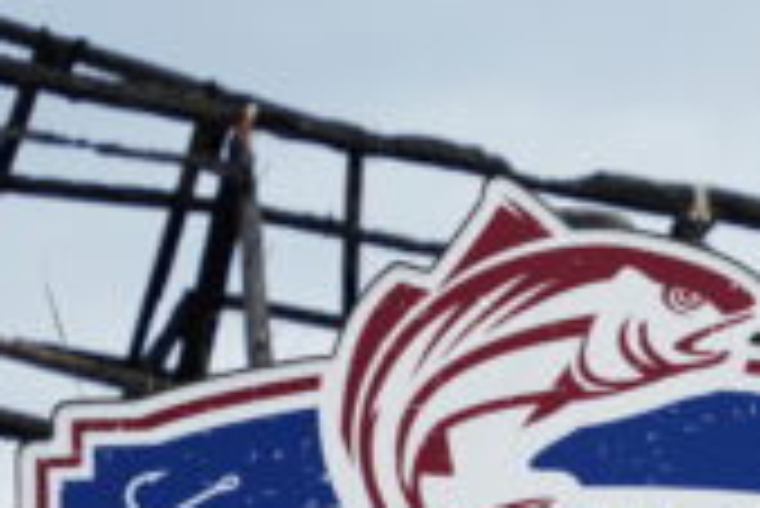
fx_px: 10480
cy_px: 724
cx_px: 1219
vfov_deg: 2.8
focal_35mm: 496
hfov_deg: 4.1
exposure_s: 1/500
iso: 100
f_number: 4.5
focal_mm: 112
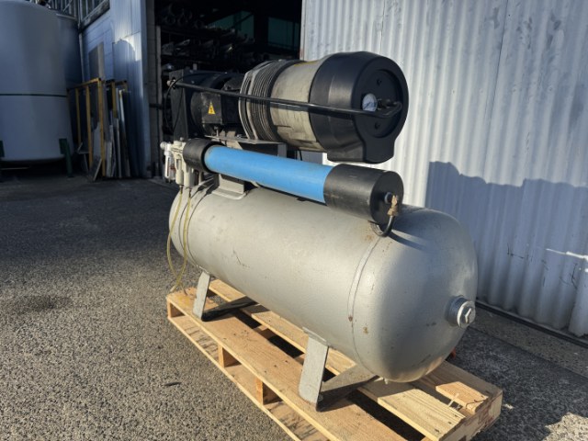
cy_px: 220
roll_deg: -2.6
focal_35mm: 24
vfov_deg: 56.8
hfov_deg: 71.6
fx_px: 408
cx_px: 294
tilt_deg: -12.2
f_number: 1.78
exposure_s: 1/3096
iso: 80
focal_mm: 6.76
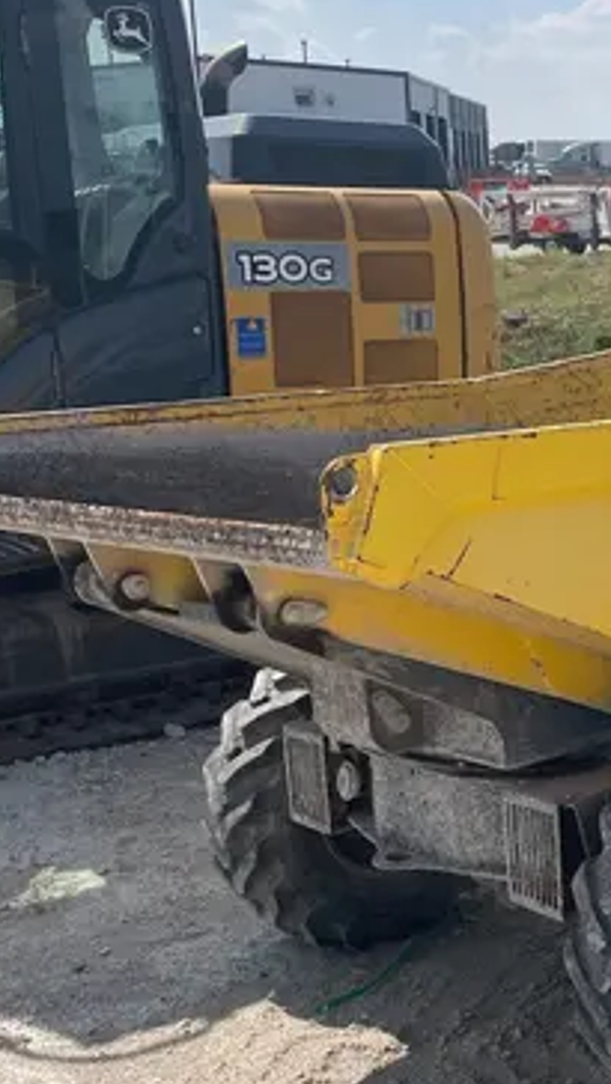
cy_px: 633
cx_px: 730
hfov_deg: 19.8
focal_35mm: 57
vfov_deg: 36.5
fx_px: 1640
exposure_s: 1/6135
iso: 50
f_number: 1.6
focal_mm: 4.2
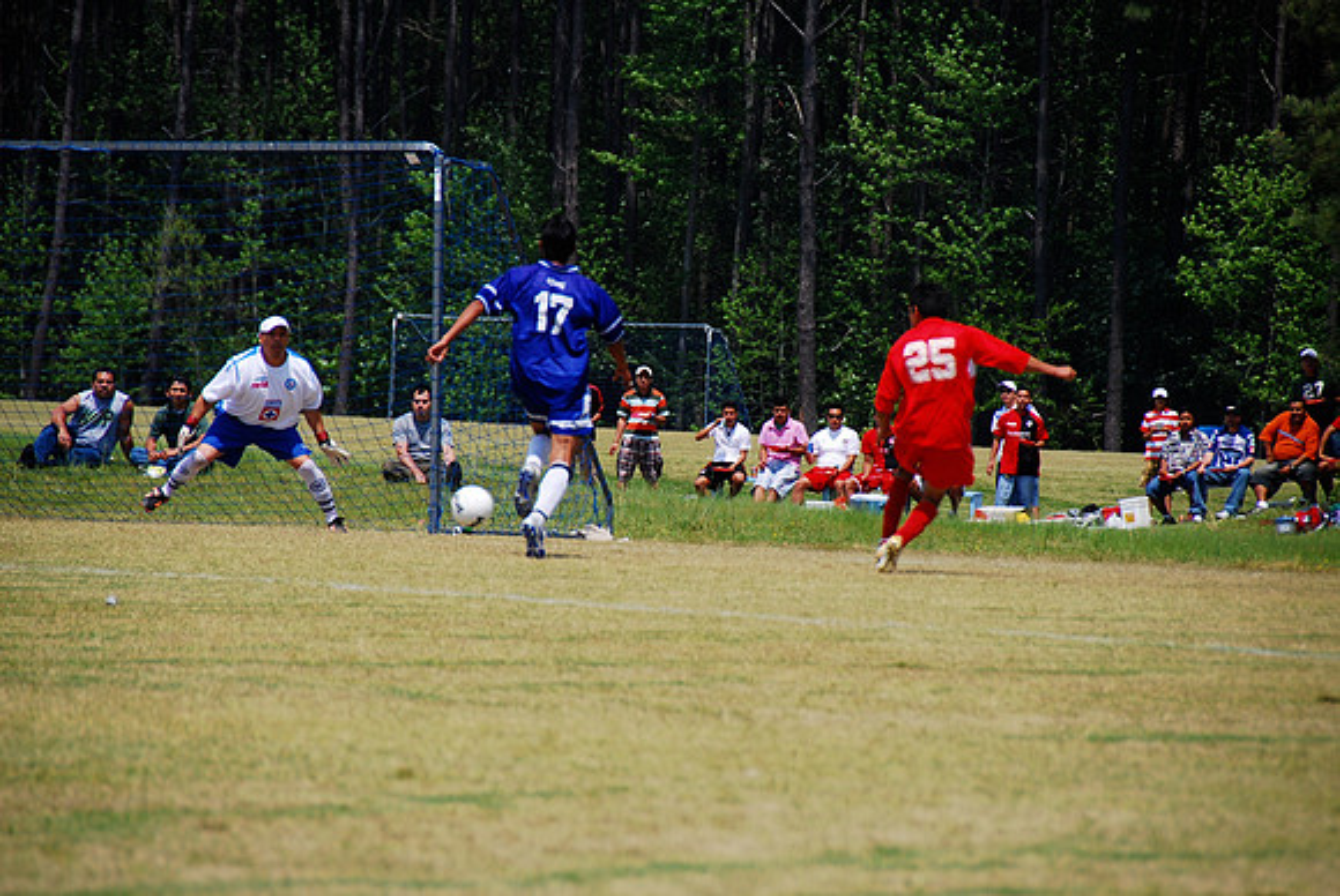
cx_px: 670
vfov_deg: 4.6
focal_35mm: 300
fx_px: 11178
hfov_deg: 6.9
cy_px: 448
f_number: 5.6
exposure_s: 1/400
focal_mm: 200
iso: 100
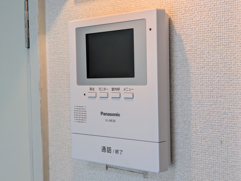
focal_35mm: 51
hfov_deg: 37.5
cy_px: 90
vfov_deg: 28.6
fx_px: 355
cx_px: 120
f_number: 1.89
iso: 46
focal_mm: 5.43
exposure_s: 1/60
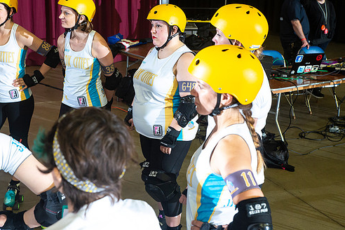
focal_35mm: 59
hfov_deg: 33.9
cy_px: 102
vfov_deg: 23.0
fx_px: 565
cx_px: 161
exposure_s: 1/160
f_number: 7.1
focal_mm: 50
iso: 1600
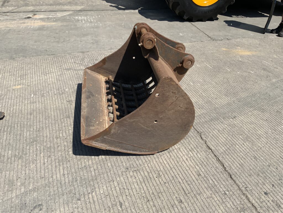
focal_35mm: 29
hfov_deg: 61.7
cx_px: 142
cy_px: 106
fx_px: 237
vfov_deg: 48.2
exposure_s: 1/2058
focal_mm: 3
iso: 16
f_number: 1.8
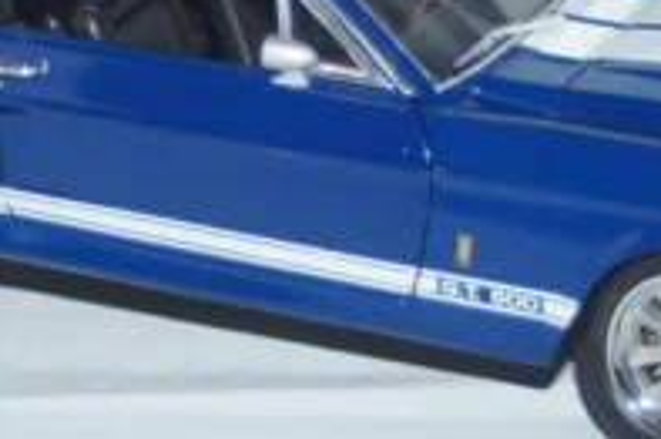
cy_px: 121
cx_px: 305
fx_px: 2513
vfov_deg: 10.0
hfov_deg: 15.0
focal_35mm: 137
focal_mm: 30
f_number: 4
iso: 250
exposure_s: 1/160
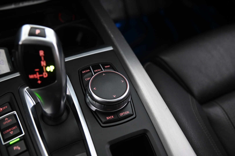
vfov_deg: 35.0
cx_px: 118
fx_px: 248
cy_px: 78
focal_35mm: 38
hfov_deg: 50.7
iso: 2000
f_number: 4
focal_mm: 38
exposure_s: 1/13
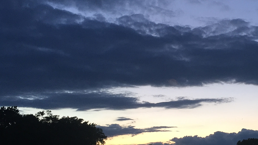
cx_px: 191
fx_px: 383
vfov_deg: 21.4
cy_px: 83
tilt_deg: +11.2
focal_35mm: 56
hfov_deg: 36.4
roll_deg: +0.2
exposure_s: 1/33
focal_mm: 4.15
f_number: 2.2
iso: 50
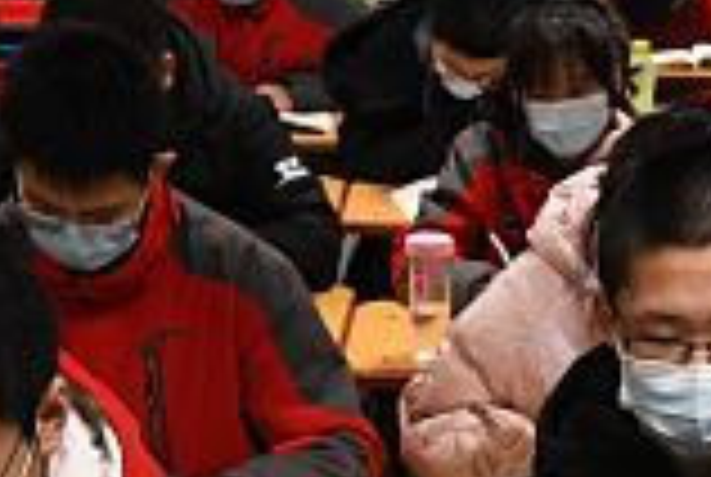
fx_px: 2097
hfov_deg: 19.1
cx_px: 562
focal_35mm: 106
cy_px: 634
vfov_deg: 12.5
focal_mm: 14
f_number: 5
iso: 2000
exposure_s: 1/100
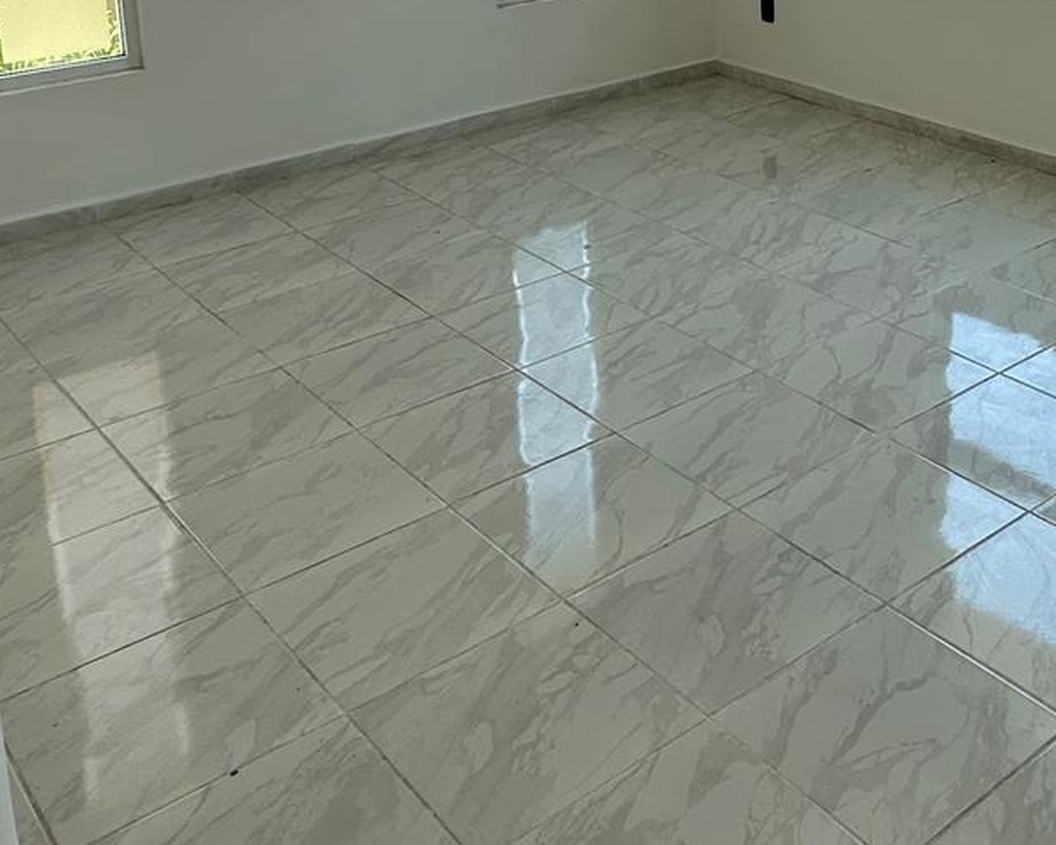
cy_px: -8
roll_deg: -1.3
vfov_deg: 30.9
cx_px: 834
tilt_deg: -10.4
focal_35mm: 45
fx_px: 1407
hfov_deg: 39.6
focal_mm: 2.22
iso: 40
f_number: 2.2
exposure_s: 1/275
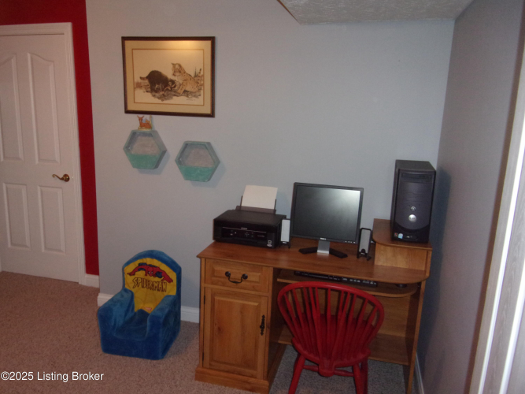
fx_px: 425
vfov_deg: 49.7
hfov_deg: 63.5
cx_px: 262
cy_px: 197
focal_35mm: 28
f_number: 3.9
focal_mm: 5.1
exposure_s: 1/34
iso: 320
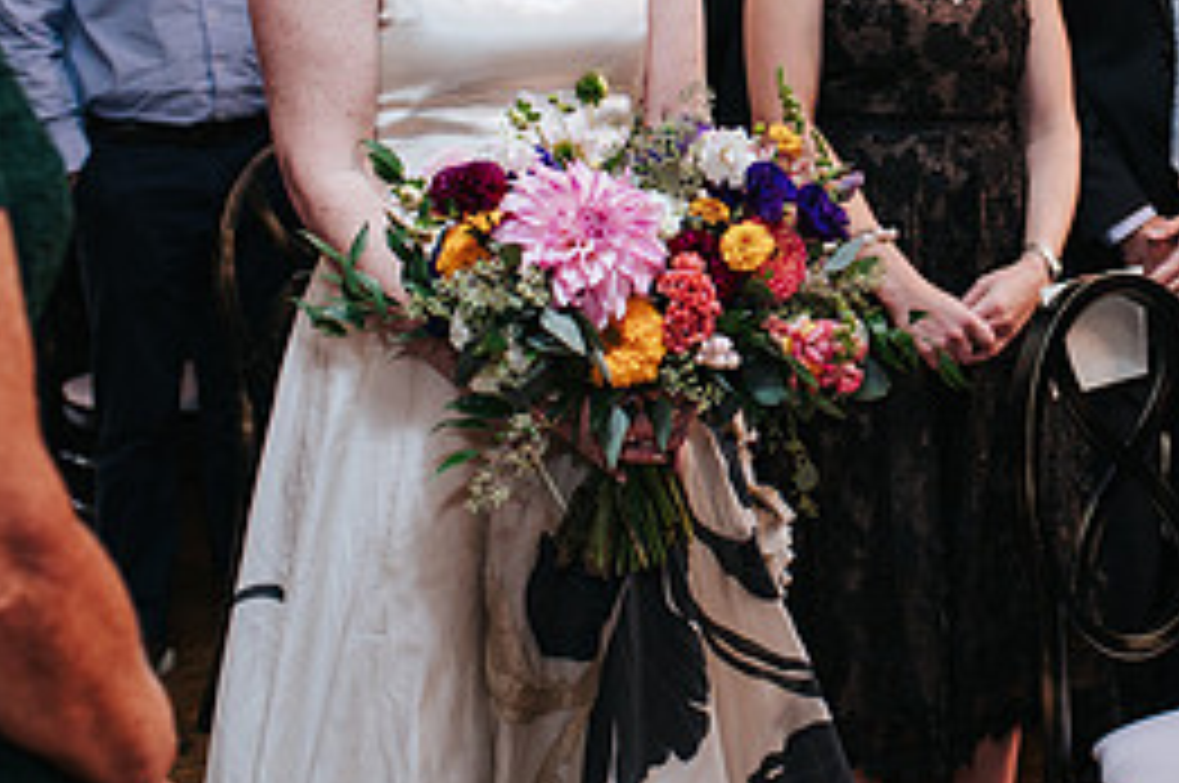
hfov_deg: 25.0
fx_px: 2584
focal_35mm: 79
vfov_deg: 17.0
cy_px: 90
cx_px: 1044
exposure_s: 1/200
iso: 800
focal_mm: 35
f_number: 3.2
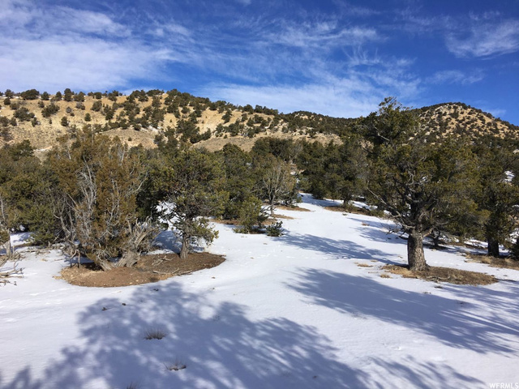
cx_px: 260
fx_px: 435
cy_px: 194
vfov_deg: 48.2
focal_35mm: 29
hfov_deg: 61.7
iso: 25
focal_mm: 4.15
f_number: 2.2
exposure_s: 1/2564
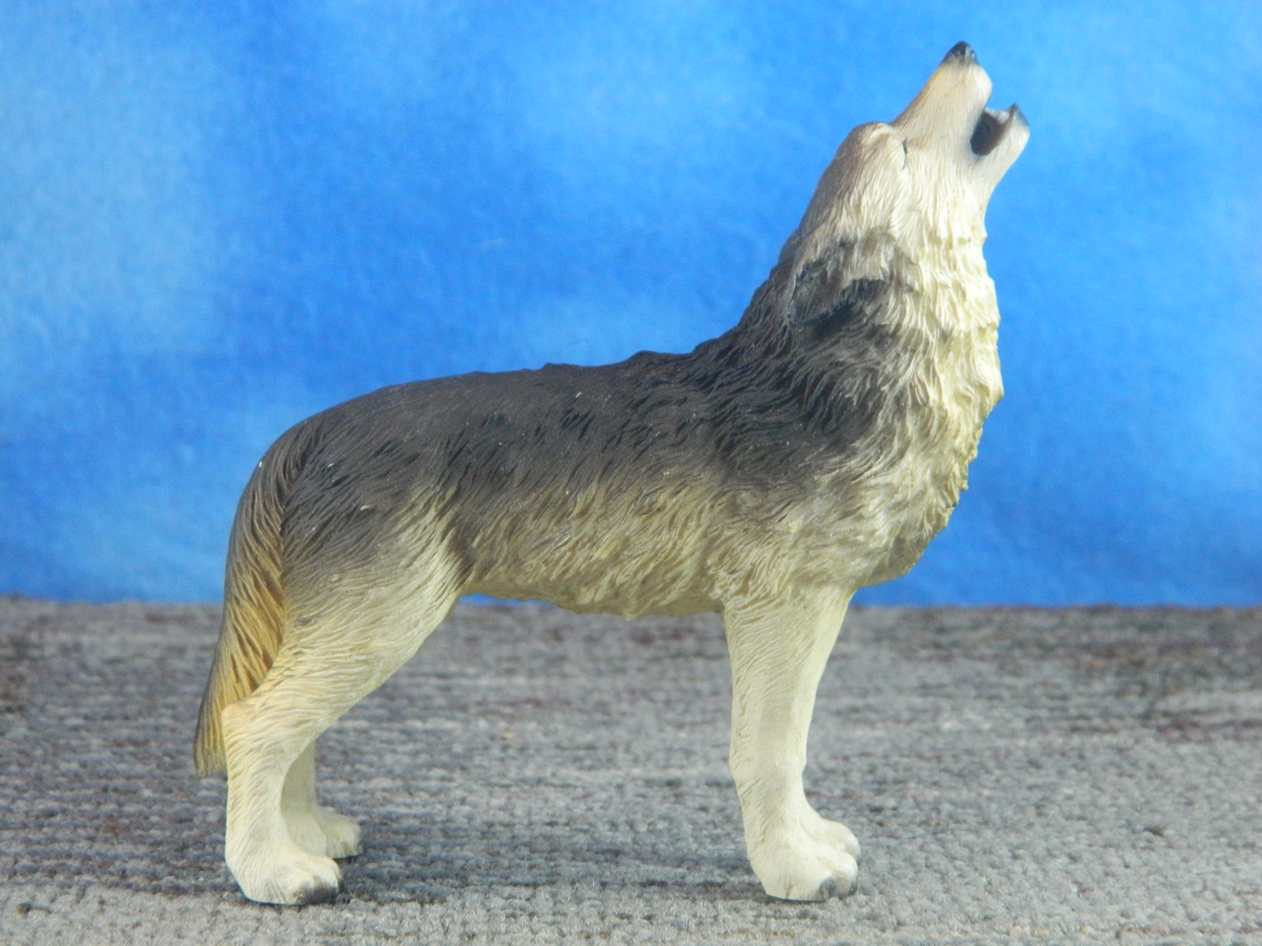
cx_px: 631
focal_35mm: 84
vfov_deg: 17.6
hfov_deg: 23.3
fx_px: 3062
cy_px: 473
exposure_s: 1/15
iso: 400
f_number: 4.2
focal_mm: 15.1
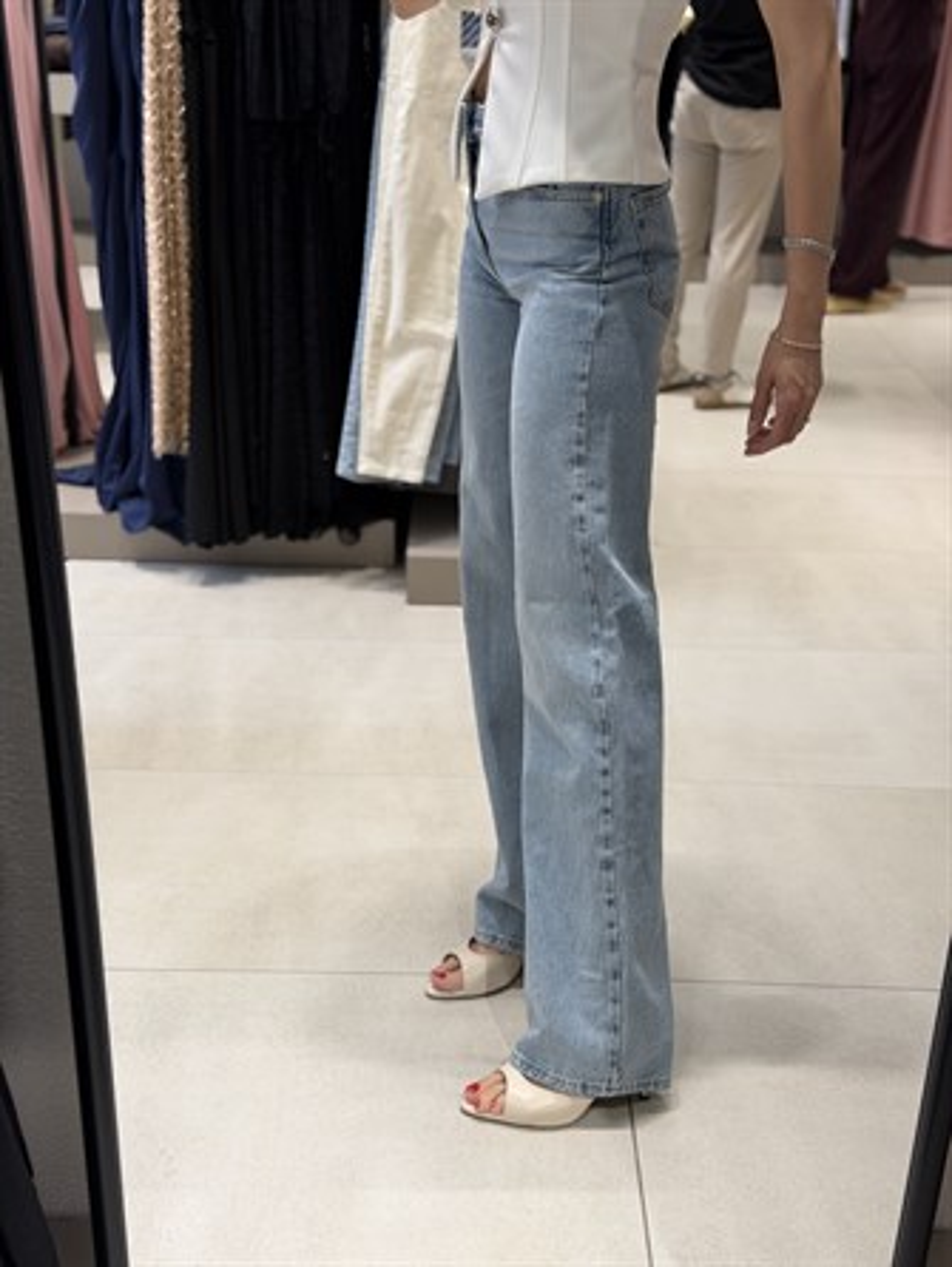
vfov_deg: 39.6
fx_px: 1758
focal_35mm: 48
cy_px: 634
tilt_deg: -37.4
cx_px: 476
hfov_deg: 30.3
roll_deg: -2.0
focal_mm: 6.76
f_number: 1.78
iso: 50
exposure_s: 1/121
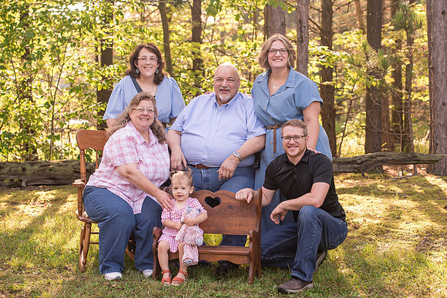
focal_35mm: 75
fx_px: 928
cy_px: 143
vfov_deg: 18.3
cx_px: 237
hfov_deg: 27.1
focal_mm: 70
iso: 400
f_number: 5
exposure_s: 1/250
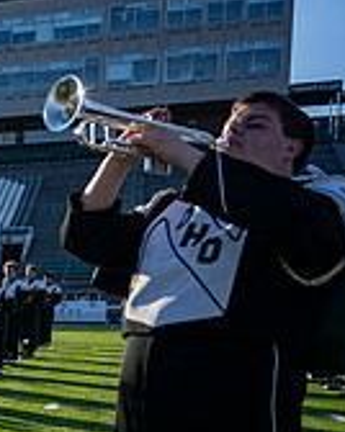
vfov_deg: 23.8
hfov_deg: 15.4
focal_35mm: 78
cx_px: -363
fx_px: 997
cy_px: 395
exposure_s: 1/800
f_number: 4
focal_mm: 24
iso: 80
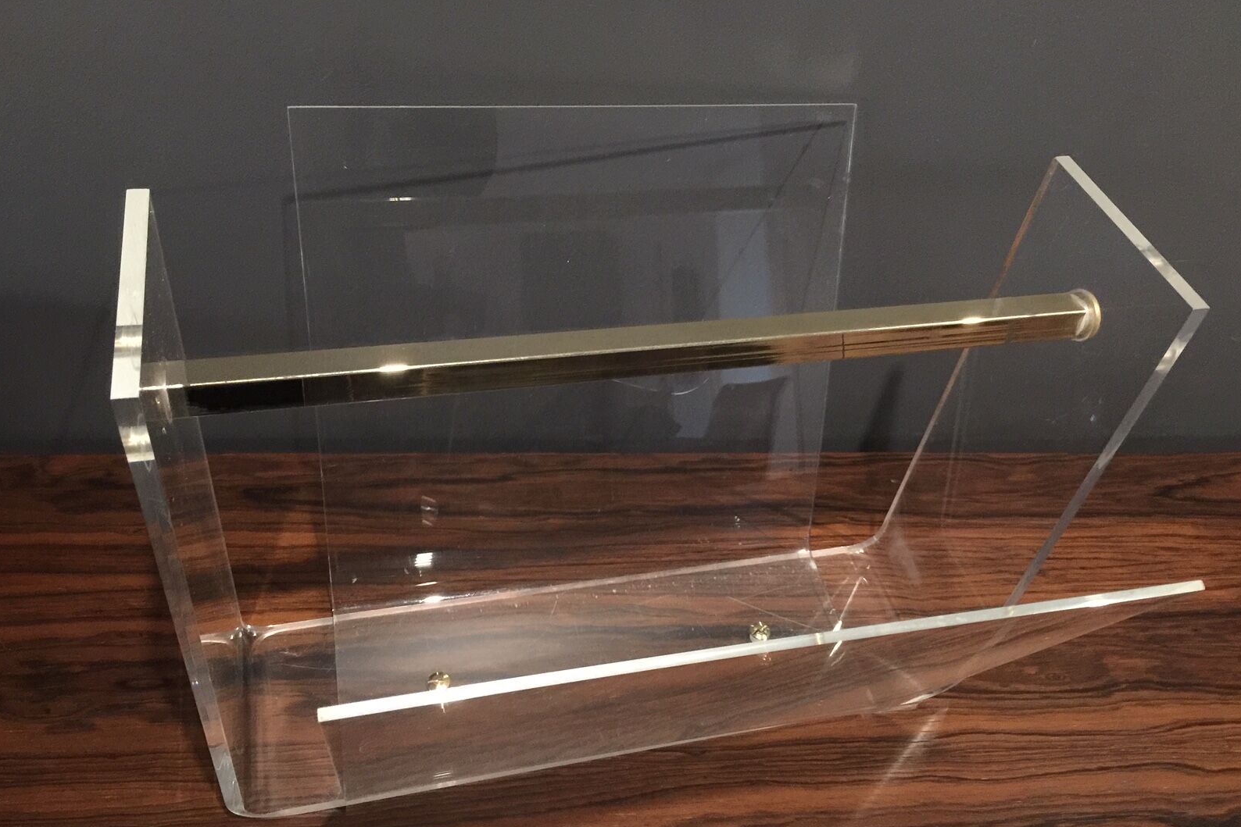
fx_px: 1069
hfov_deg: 60.3
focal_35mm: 31
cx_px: 621
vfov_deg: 42.3
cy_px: 412
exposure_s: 1/4
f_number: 2.2
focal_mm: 4.15
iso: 160
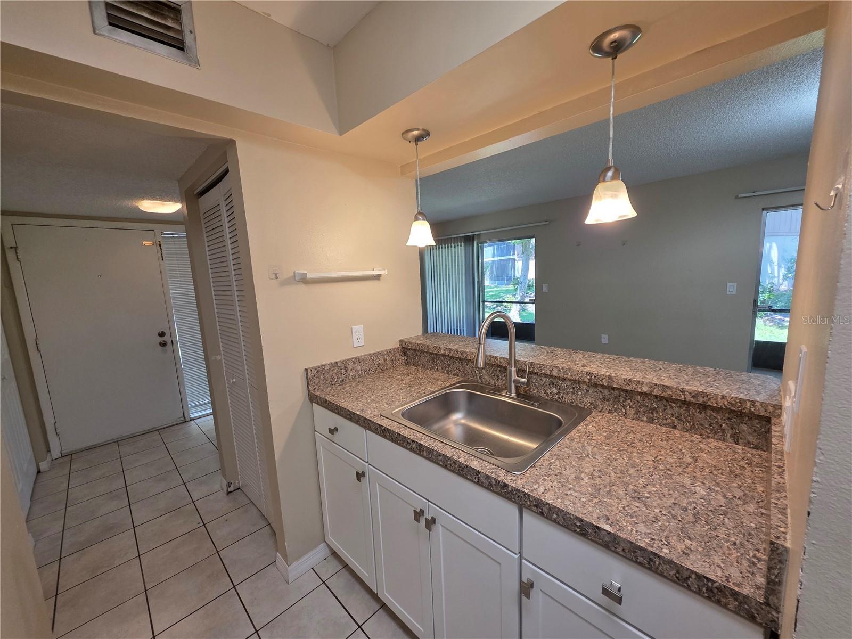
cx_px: 426
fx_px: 320
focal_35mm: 13
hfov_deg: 106.2
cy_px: 320
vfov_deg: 89.9
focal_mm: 2.2
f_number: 1.9
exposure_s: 1/120
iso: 160
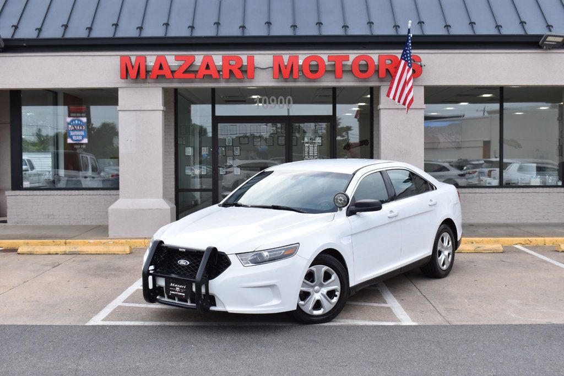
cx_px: 282
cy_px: 188
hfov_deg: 43.6
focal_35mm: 45
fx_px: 705
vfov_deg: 29.8
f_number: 8
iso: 320
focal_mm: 30
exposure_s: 1/250
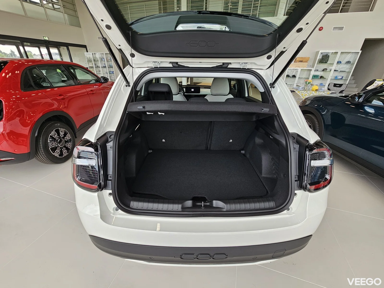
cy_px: 144
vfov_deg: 89.9
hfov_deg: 106.2
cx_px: 192
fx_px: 144
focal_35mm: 13
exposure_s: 1/181
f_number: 2.2
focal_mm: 2.2
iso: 50
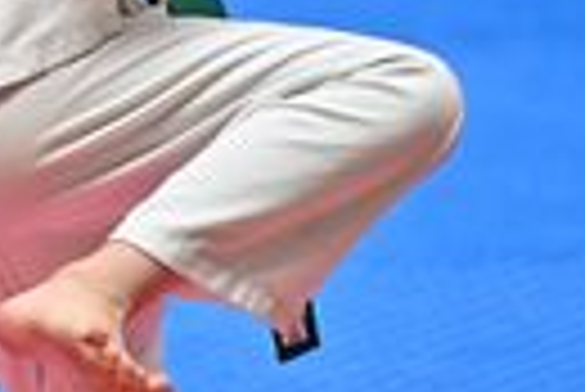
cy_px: -185
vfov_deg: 2.0
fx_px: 11257
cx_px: 40
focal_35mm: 692
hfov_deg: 3.0
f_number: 2.8
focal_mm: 200
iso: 2000
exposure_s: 1/5000
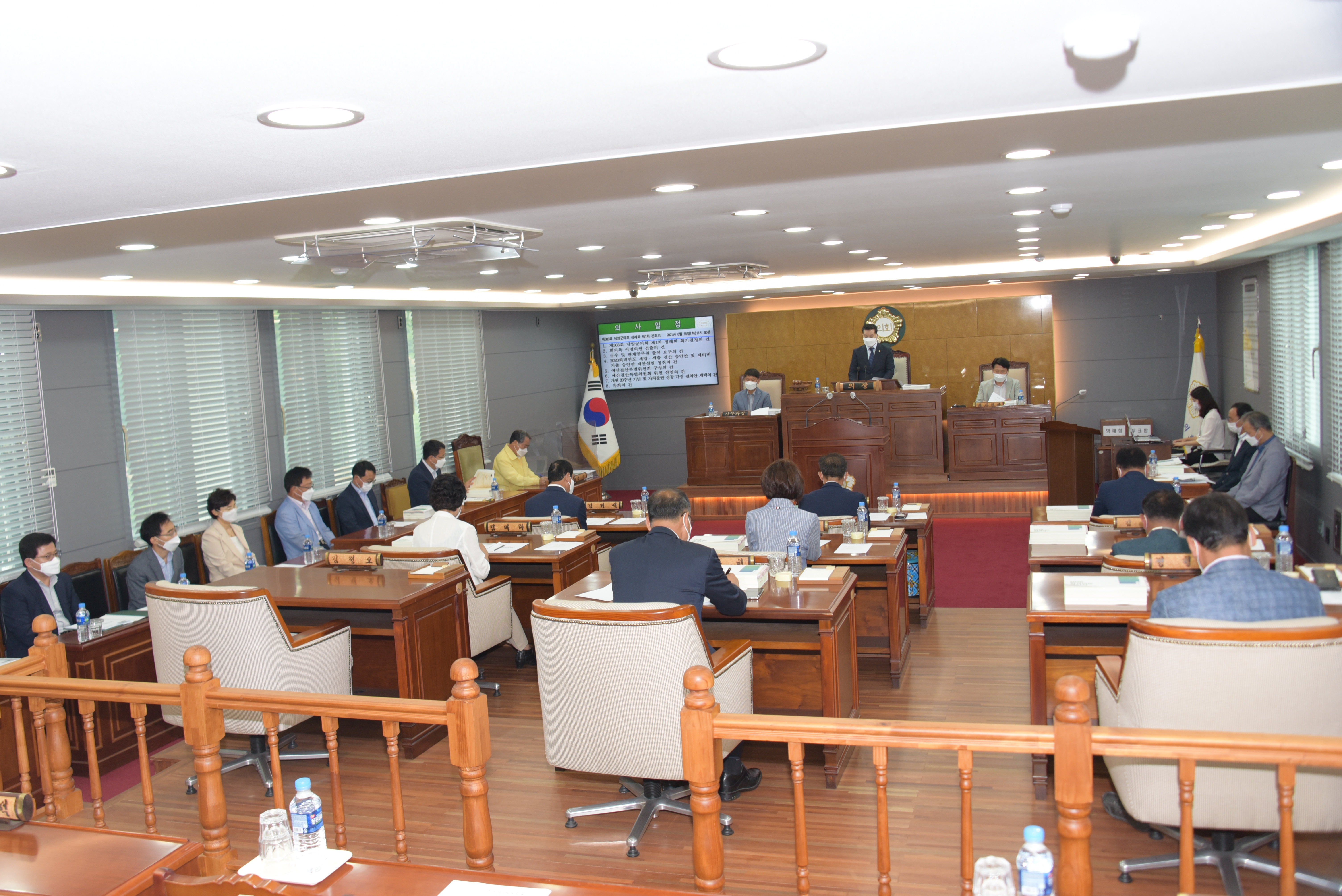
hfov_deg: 58.7
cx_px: 671
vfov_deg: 41.1
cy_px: 448
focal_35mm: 32
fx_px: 1193
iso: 1000
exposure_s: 1/200
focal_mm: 32
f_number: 5
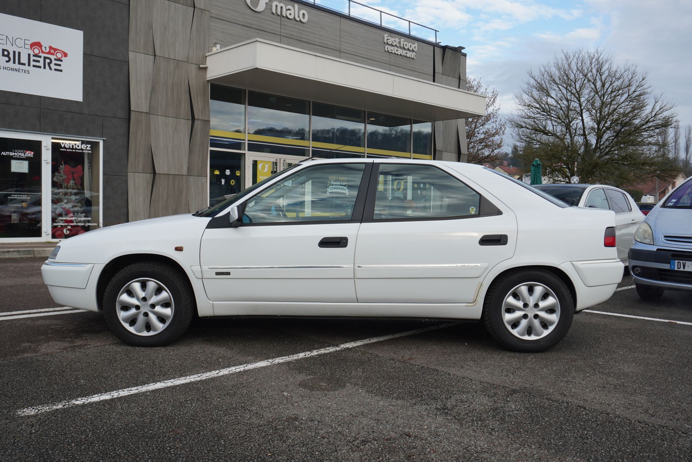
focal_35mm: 32
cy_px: 231
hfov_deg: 59.5
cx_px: 346
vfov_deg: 41.8
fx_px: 606
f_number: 5.6
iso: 100
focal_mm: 21
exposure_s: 1/80
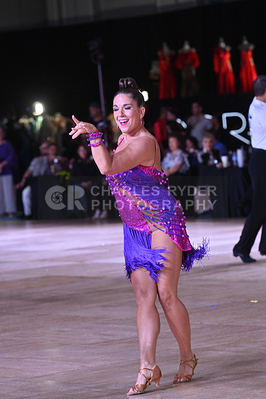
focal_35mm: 185
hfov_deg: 7.4
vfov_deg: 11.1
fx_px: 2049
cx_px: 133
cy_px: 200
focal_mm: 185
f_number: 6.3
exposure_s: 1/320
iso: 2000
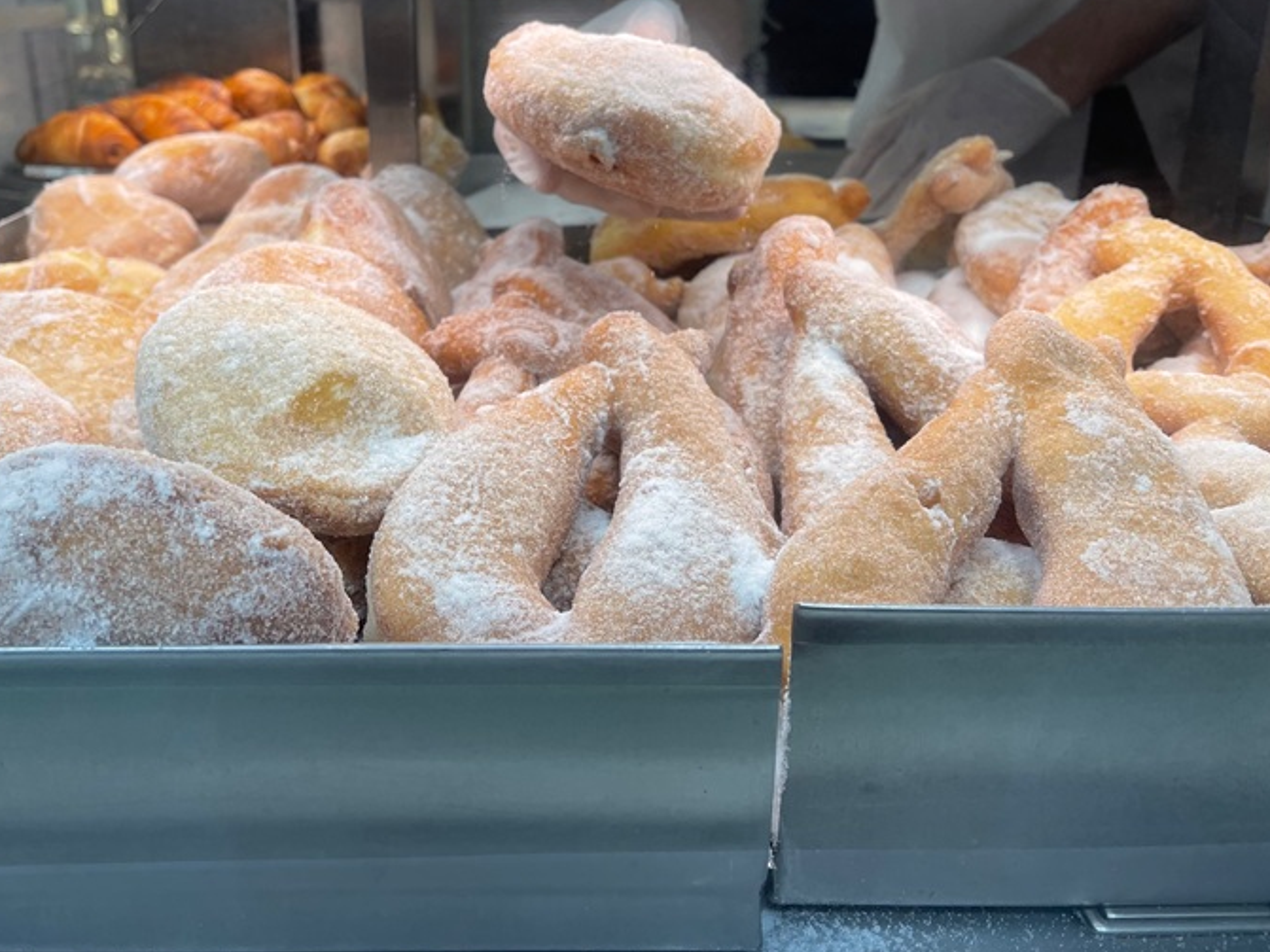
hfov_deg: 58.0
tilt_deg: -20.0
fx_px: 1137
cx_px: 520
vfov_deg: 45.2
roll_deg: +0.8
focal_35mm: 31
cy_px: 392
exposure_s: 1/188
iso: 32
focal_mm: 5.1
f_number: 1.6
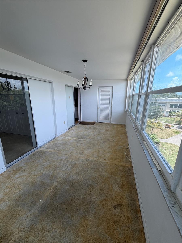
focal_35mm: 14
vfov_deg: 102.1
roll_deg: -0.7
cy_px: 122
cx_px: 91
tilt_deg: -14.5
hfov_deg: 85.7
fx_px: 98
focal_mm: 2.22
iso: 40
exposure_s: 1/136
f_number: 2.2
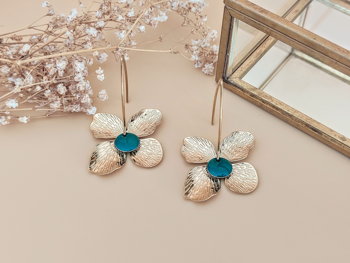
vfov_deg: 53.1
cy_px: 132
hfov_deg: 67.3
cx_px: 175
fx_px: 263
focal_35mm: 26
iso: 177
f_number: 1.79
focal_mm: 4.74
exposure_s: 1/33
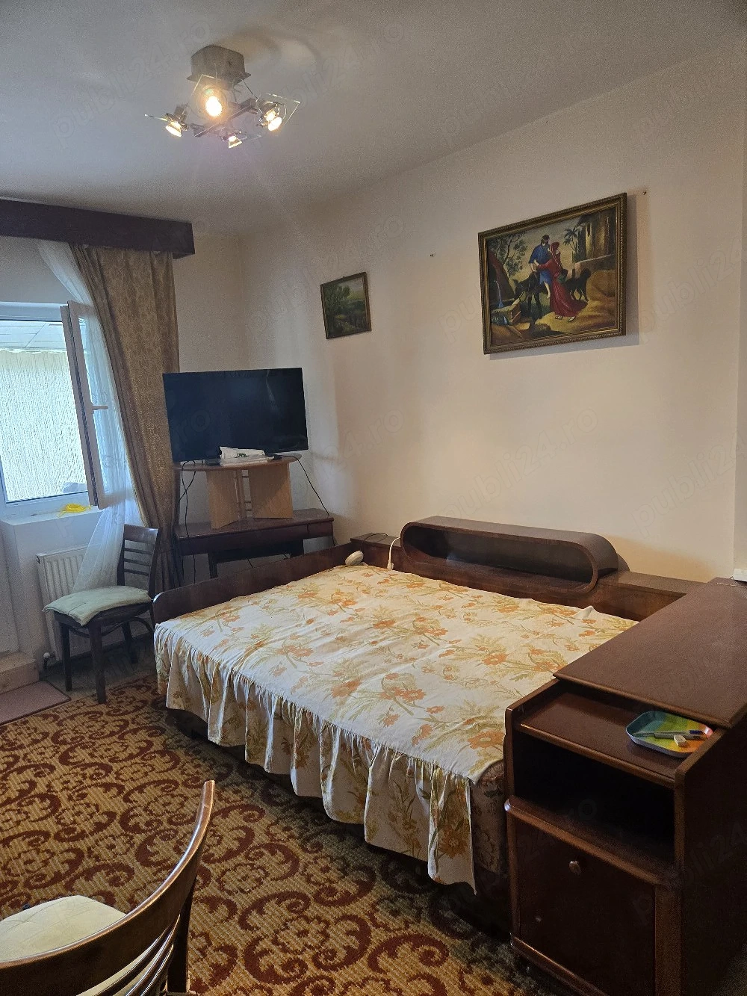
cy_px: 498
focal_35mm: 23
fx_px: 662
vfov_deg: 73.9
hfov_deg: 58.9
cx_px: 374
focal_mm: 5.4
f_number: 1.8
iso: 160
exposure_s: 1/101
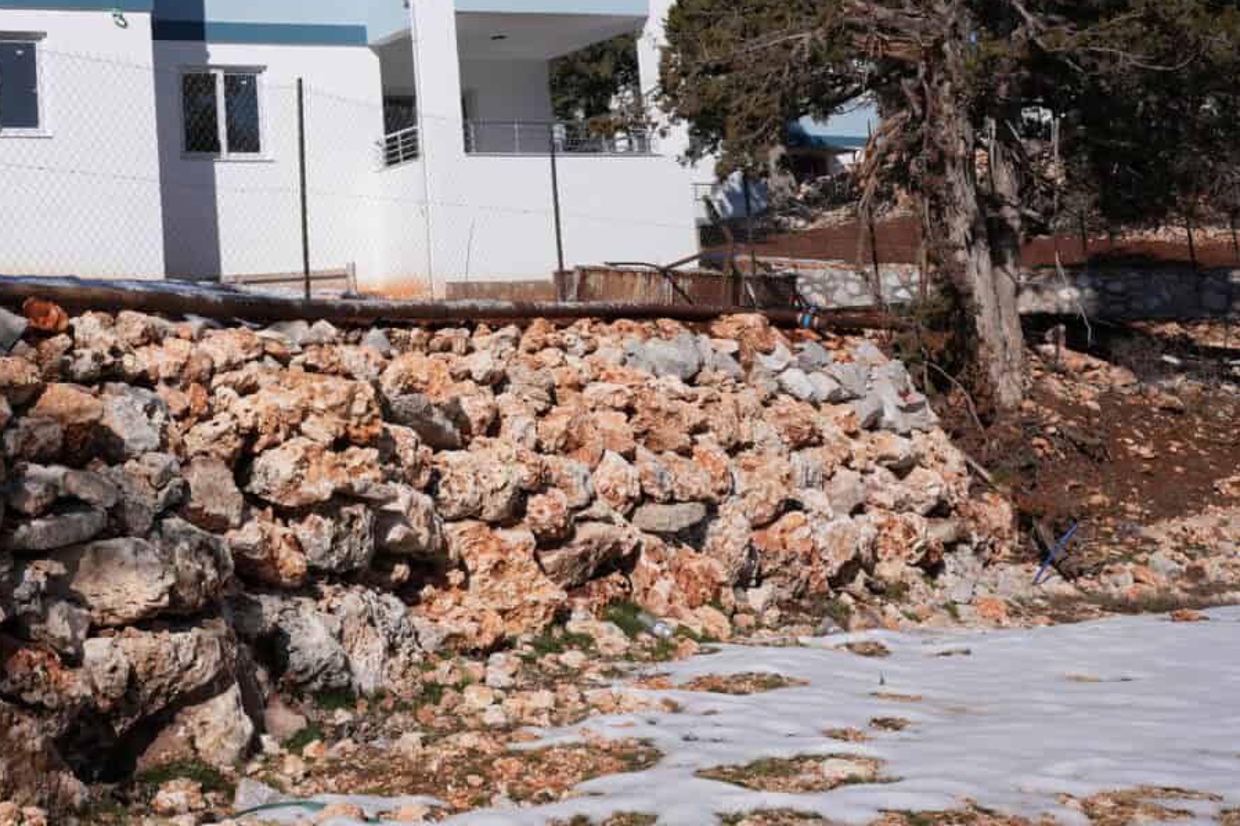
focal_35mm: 64
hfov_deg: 29.6
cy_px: 88
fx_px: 2204
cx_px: 36
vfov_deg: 20.8
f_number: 8
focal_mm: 28
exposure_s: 1/640
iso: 100
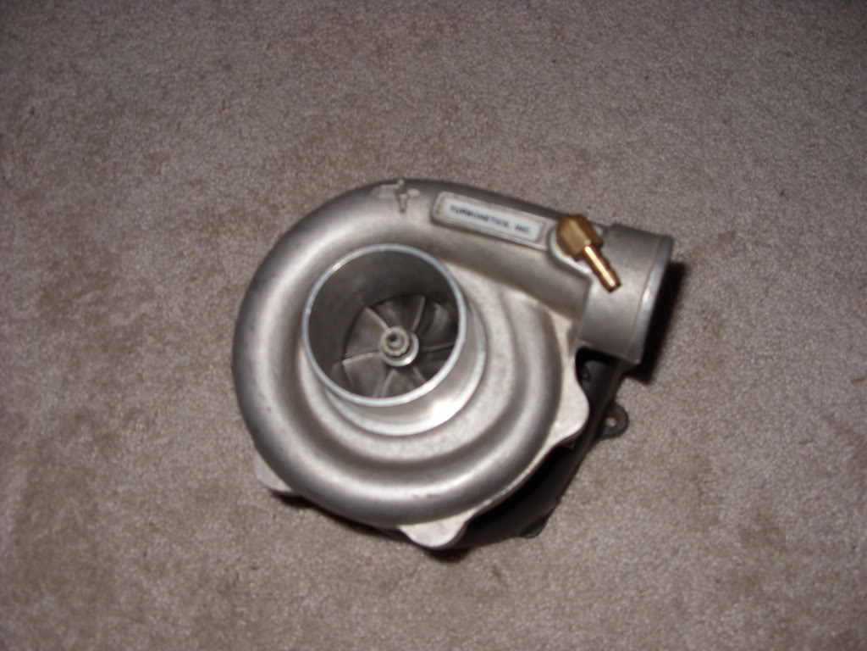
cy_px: 326
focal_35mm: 38
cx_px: 434
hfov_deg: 49.0
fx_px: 952
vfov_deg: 37.7
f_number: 2.8
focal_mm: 6.3
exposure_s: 1/30
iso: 50
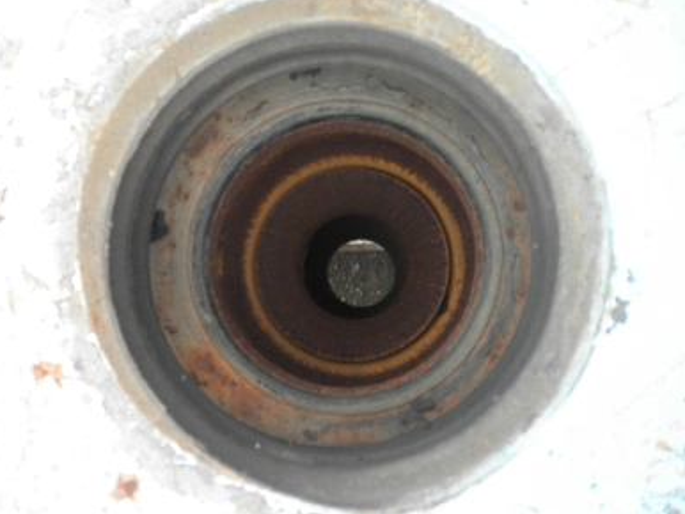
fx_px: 574
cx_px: 332
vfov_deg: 48.3
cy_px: 259
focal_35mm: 29
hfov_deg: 61.6
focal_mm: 5
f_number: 3
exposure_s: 1/60
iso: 64
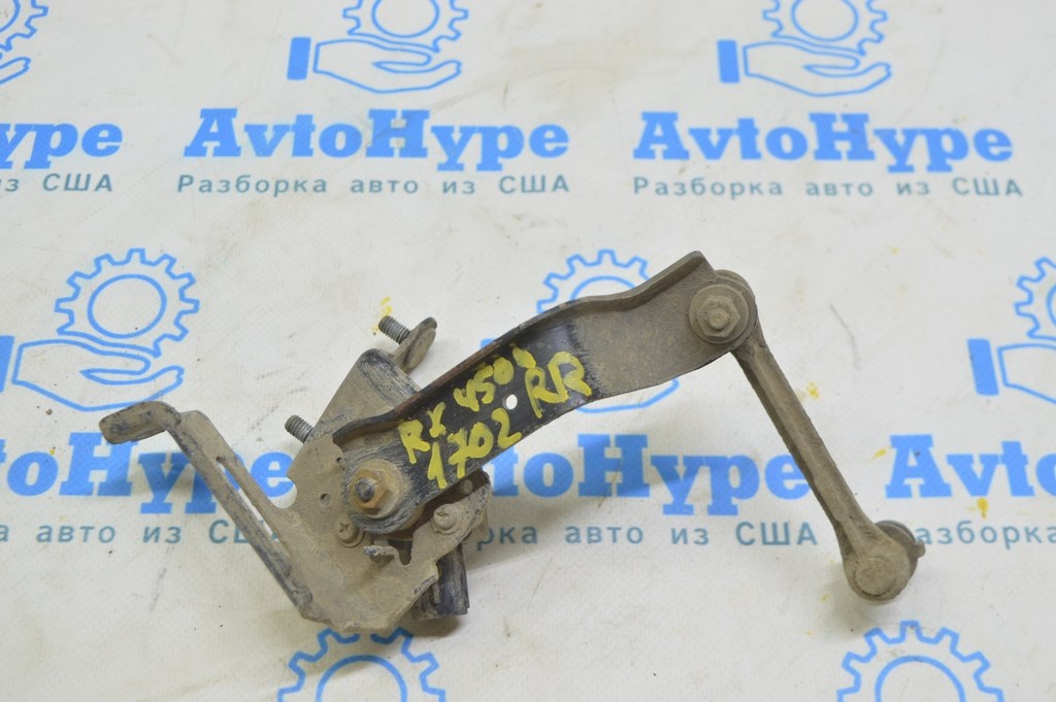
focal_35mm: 51
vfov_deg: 26.4
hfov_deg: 38.9
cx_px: 528
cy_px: 351
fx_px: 1495
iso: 400
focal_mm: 34
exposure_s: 1/20
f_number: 5.6
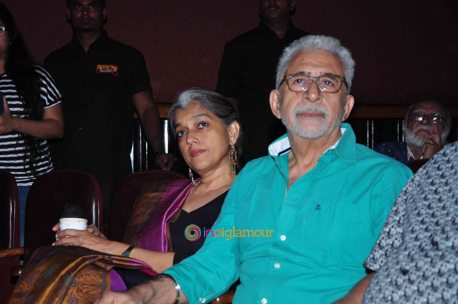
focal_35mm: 75
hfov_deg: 27.0
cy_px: 152
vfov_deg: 18.1
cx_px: 229
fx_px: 953
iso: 400
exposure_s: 1/160
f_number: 5.6
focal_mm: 50
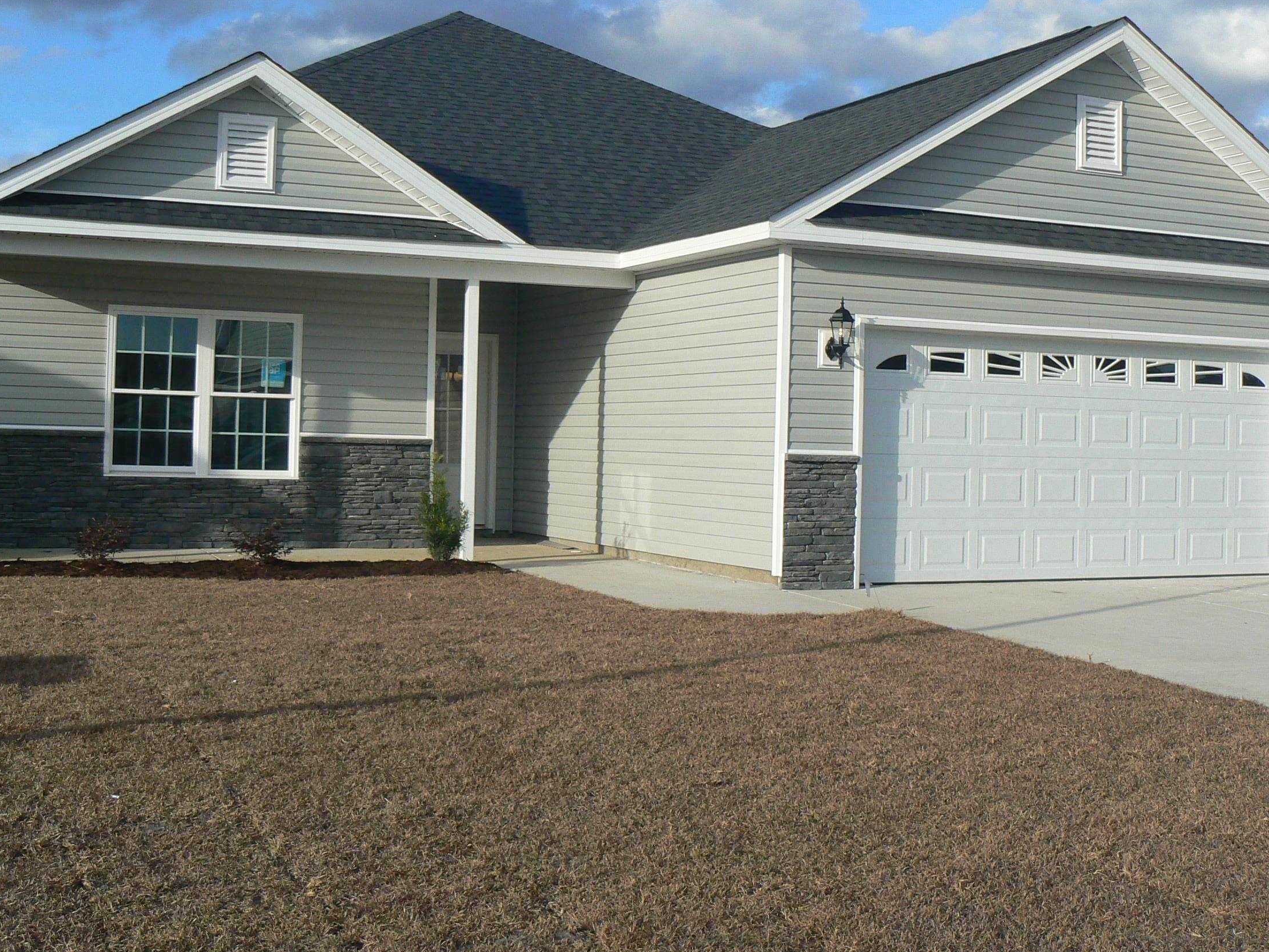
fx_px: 1686
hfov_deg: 41.2
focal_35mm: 46
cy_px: 384
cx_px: 689
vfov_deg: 31.4
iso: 80
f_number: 6.3
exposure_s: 1/400
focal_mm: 6
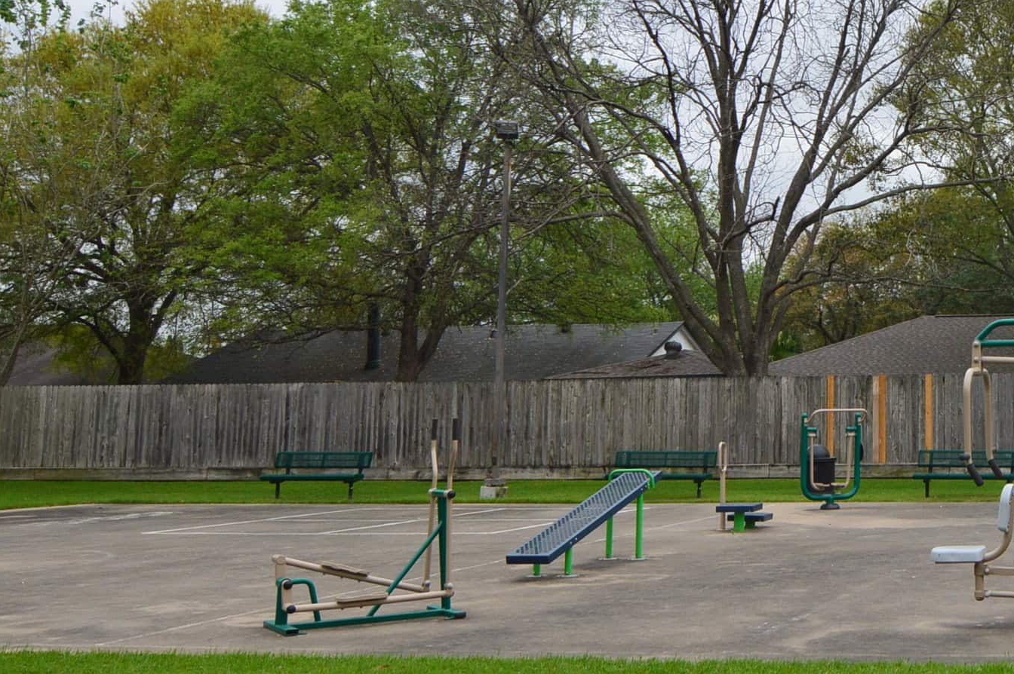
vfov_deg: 28.3
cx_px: 1072
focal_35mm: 47
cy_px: 198
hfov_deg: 36.5
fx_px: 1323
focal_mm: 14
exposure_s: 1/320
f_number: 10
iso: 400
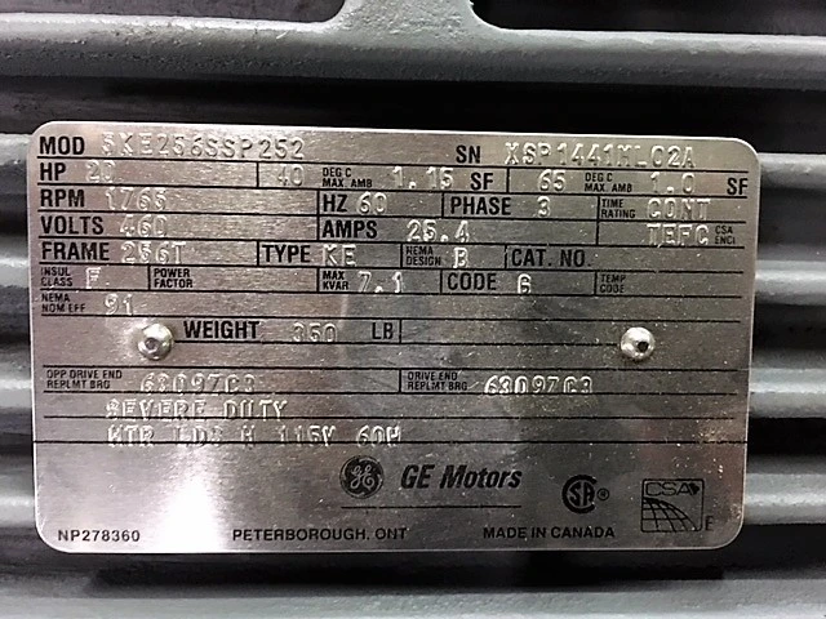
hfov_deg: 61.7
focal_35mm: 29
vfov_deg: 48.2
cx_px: 413
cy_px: 310
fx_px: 692
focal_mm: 4.15
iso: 320
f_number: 2.2
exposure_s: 1/15
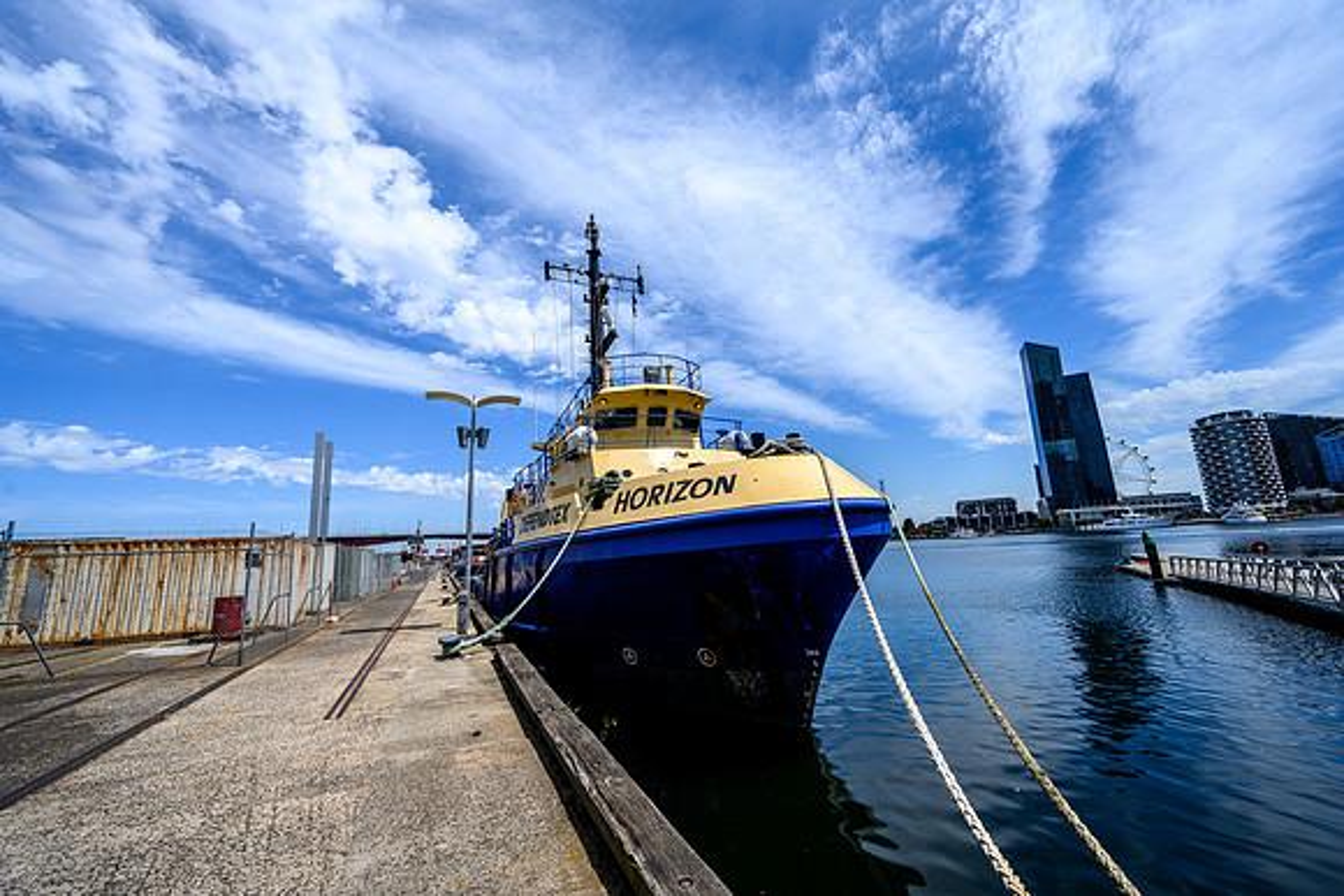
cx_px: 672
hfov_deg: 104.2
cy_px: 448
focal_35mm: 14
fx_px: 523
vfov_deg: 81.2
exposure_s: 1/320
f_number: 8
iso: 64
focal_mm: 14
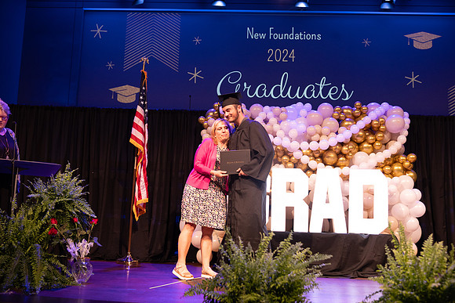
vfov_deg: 35.1
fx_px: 480
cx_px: 228
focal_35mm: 38
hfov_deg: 50.7
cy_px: 152
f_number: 4
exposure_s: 1/200
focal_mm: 38
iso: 1600
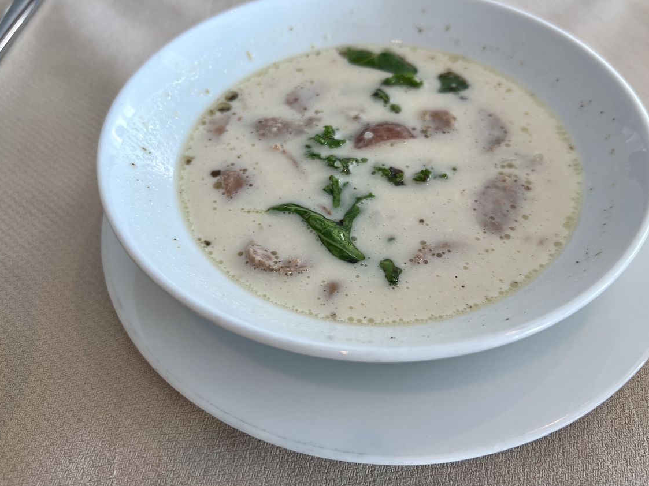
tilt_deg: -49.3
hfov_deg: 59.8
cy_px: 220
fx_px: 562
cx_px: 361
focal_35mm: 30
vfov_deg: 46.7
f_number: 1.5
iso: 40
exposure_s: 1/102
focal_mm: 5.7
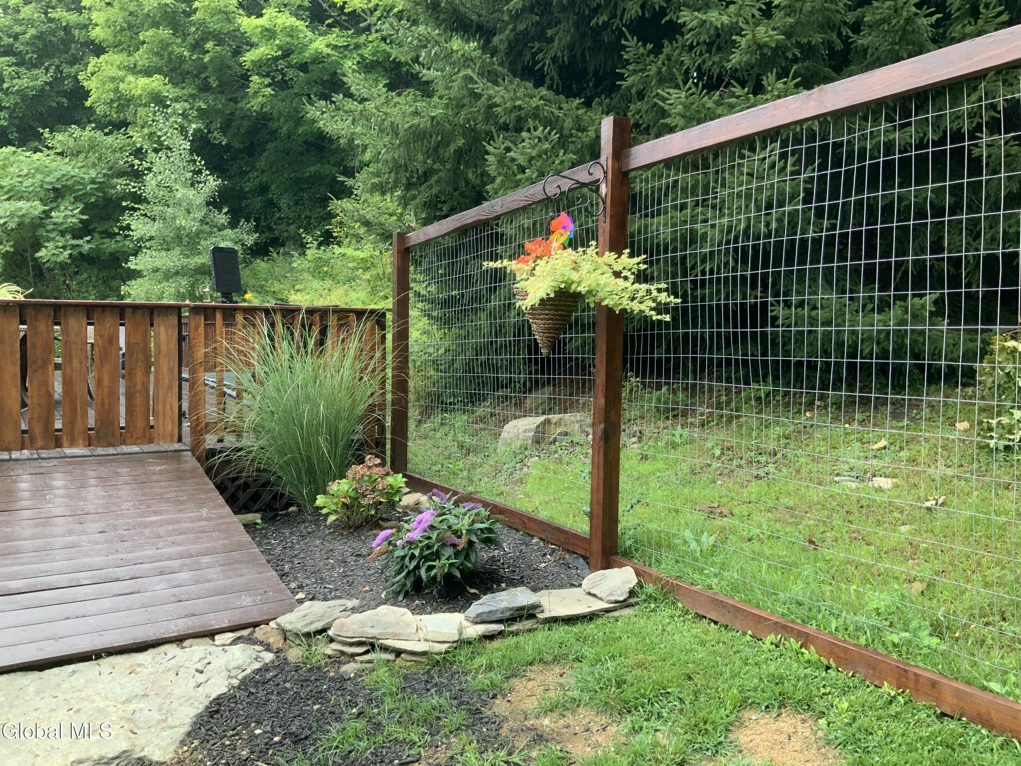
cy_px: 383
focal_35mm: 29
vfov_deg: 48.2
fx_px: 855
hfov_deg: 61.7
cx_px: 510
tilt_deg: -3.1
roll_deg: -1.4
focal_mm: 3
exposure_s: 1/122
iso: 50
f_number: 1.8
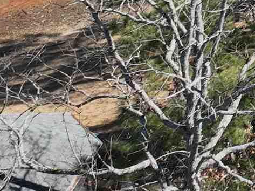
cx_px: 716
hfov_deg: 10.1
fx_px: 1148
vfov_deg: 8.4
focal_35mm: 156
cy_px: -325
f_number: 2.8
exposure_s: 1/320
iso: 150
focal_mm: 12.29
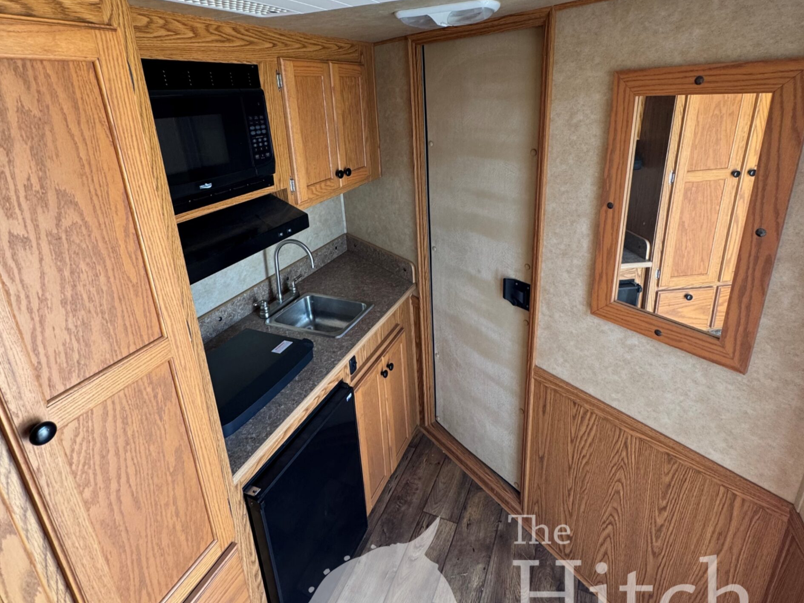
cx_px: 402
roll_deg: +4.3
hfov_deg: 84.7
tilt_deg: -21.0
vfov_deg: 68.0
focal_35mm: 19
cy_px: 242
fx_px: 441
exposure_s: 1/99
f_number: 2.2
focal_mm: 2.22
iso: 160
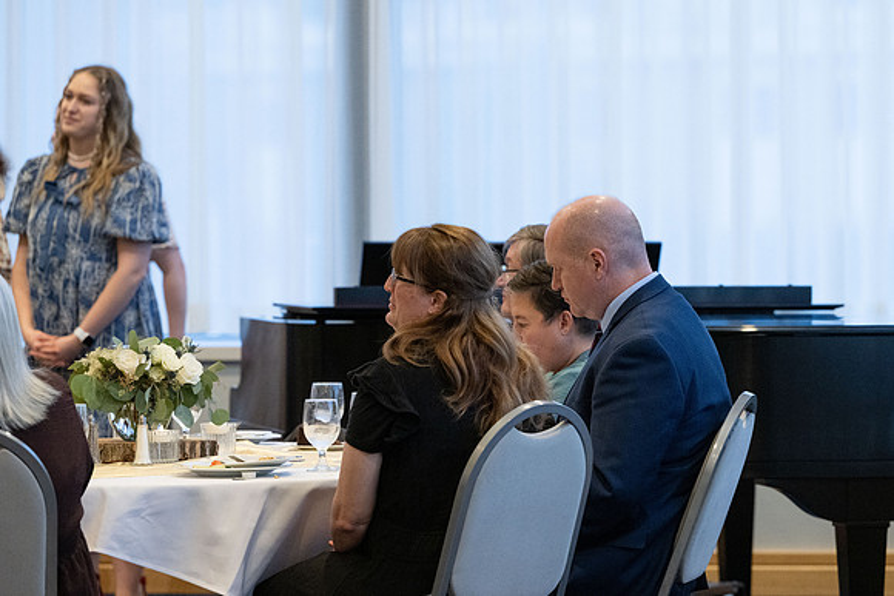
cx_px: 568
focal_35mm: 184
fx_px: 4579
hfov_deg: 11.1
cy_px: 258
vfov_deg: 7.5
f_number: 4
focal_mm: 145
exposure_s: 1/320
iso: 3200
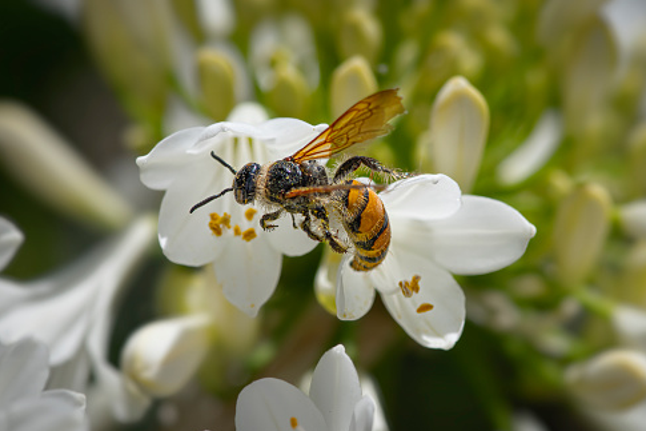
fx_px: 1973
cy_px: 225
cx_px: 337
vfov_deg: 12.4
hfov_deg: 18.6
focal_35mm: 110
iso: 450
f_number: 8
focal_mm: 105
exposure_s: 1/2500
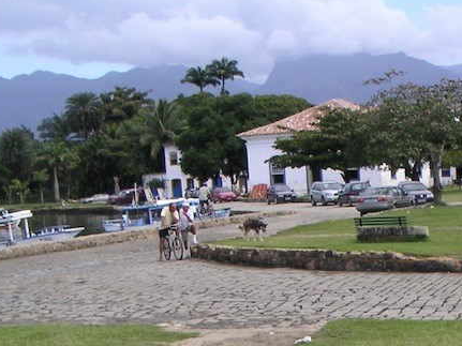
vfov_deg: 16.2
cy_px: 389
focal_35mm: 88
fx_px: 1174
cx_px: 397
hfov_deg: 21.9
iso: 50
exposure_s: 1/350
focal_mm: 5.7
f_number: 2.8
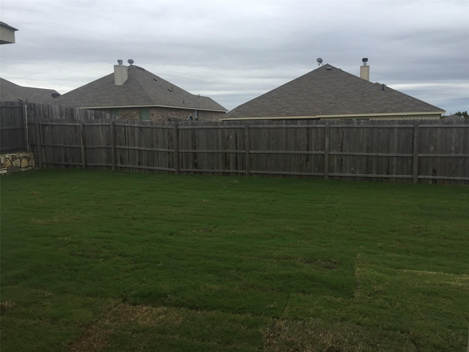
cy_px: 176
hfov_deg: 61.7
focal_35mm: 29
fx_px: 393
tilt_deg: -6.0
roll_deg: -0.3
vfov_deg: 48.2
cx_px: 234
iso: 32
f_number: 2.2
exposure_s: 1/1721
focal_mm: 4.15
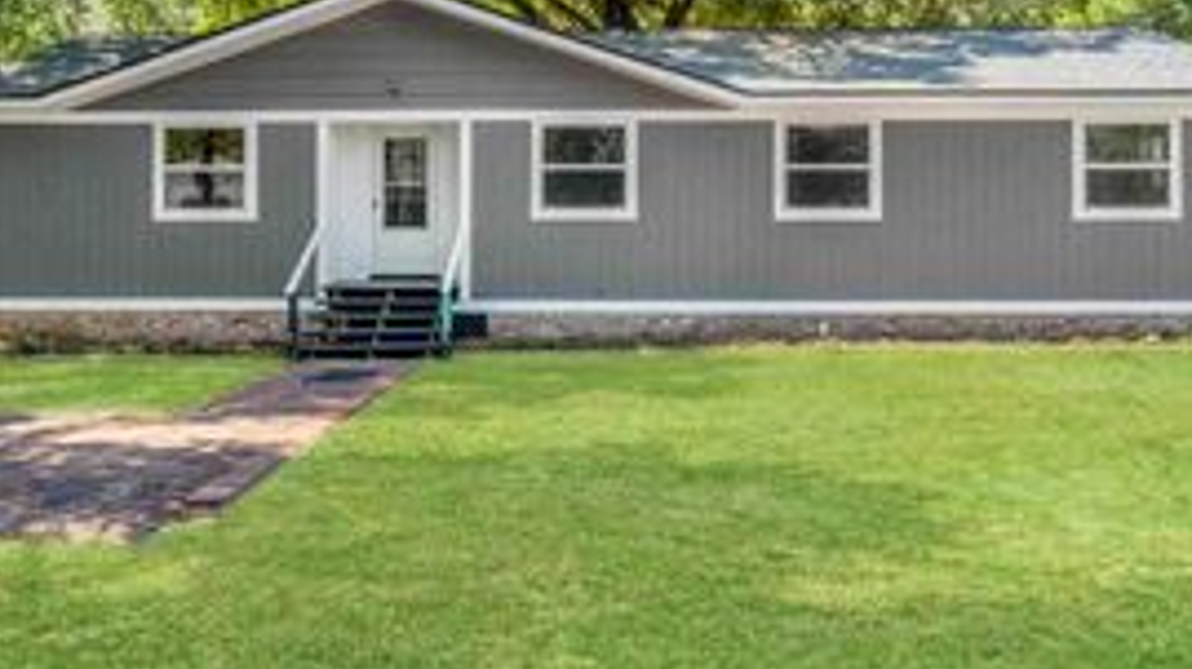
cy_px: 64
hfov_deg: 56.6
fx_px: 1106
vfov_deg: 32.0
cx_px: 607
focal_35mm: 35
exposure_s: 1/1000
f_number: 4
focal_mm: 12
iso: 100
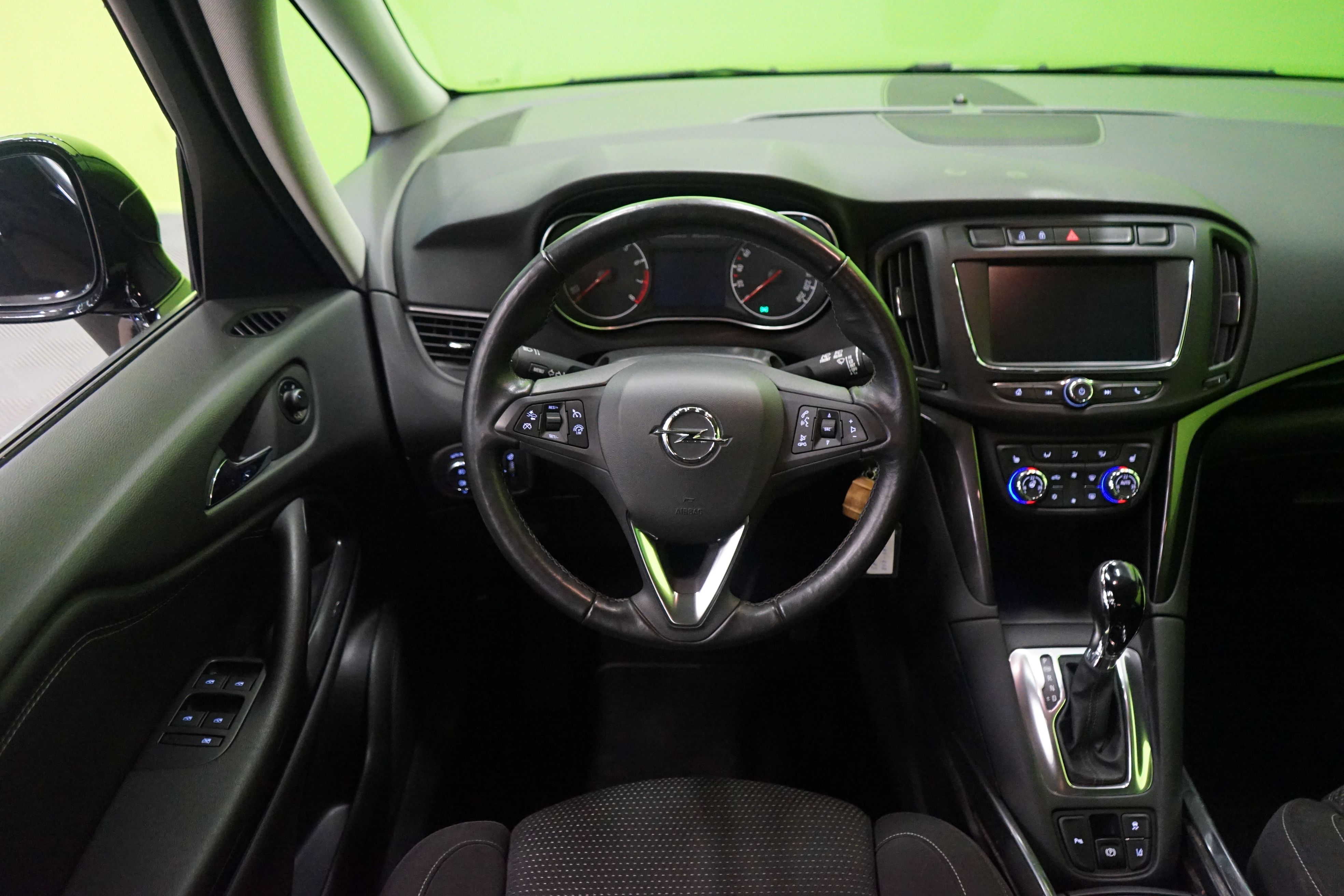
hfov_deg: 65.5
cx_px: 672
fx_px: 1045
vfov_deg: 46.4
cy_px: 448
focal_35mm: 28
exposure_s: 1/30
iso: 6400
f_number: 3.5
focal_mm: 28
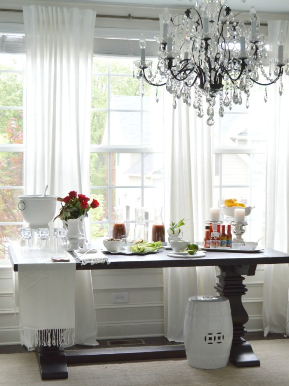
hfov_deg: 25.4
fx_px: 641
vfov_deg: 33.5
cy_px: 211
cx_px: 143
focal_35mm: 58
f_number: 4.5
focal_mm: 35
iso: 400
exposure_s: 1/40
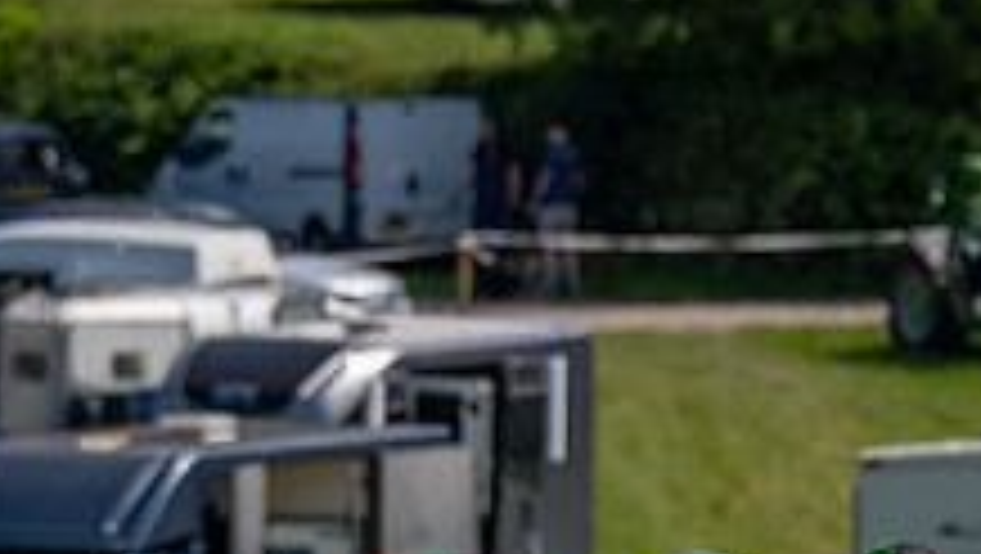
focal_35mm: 972
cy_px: 914
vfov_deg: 1.3
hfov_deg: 2.2
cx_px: 1024
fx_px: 25302
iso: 125
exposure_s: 1/2000
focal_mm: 200
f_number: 4
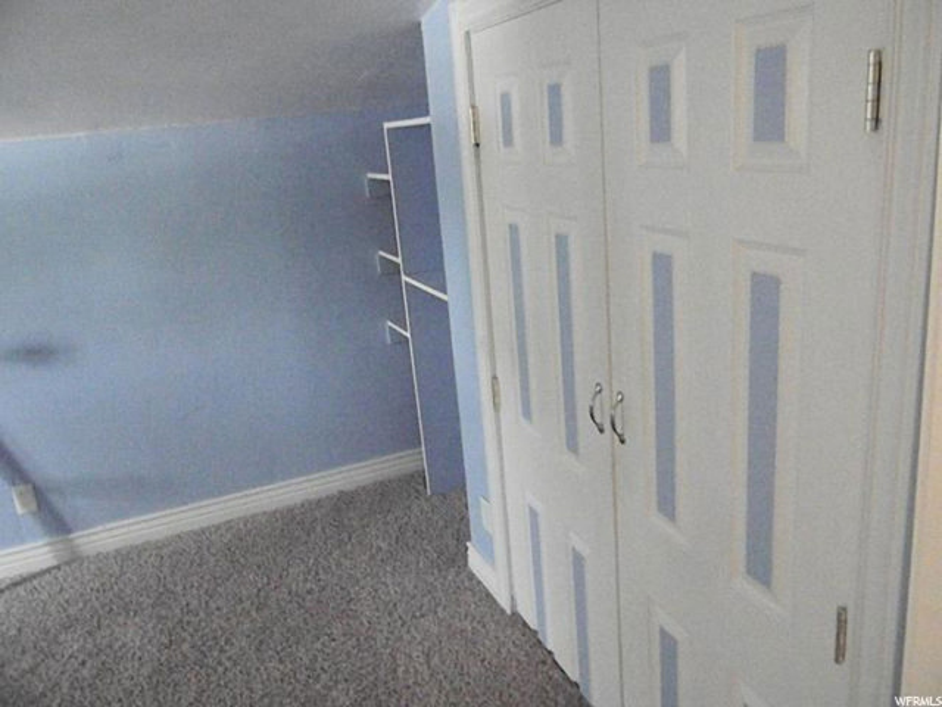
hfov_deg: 65.3
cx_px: 471
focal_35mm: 27
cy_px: 354
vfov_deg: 51.4
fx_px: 735
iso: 3200
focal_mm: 5
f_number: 3.5
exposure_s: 1/17.8
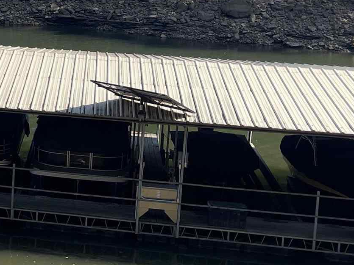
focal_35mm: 92
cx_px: -153
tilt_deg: -9.7
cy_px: 50
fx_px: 941
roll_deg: -0.6
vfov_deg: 15.9
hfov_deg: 19.1
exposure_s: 1/2123
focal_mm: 5.1
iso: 32
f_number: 1.6
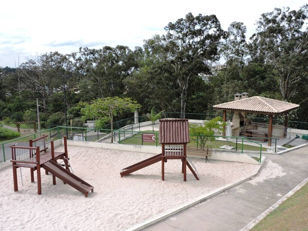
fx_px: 267
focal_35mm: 30
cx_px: 154
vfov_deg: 46.8
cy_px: 116
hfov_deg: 60.0
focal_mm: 5.4
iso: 100
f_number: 3.1
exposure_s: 1/800
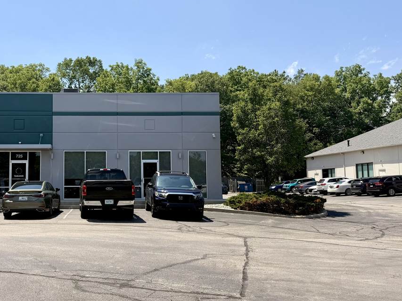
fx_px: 418
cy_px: 150
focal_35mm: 36
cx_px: 109
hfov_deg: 49.6
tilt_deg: +4.3
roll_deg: +0.0
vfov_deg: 39.7
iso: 80
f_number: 1.78
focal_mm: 6.76
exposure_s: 1/4673
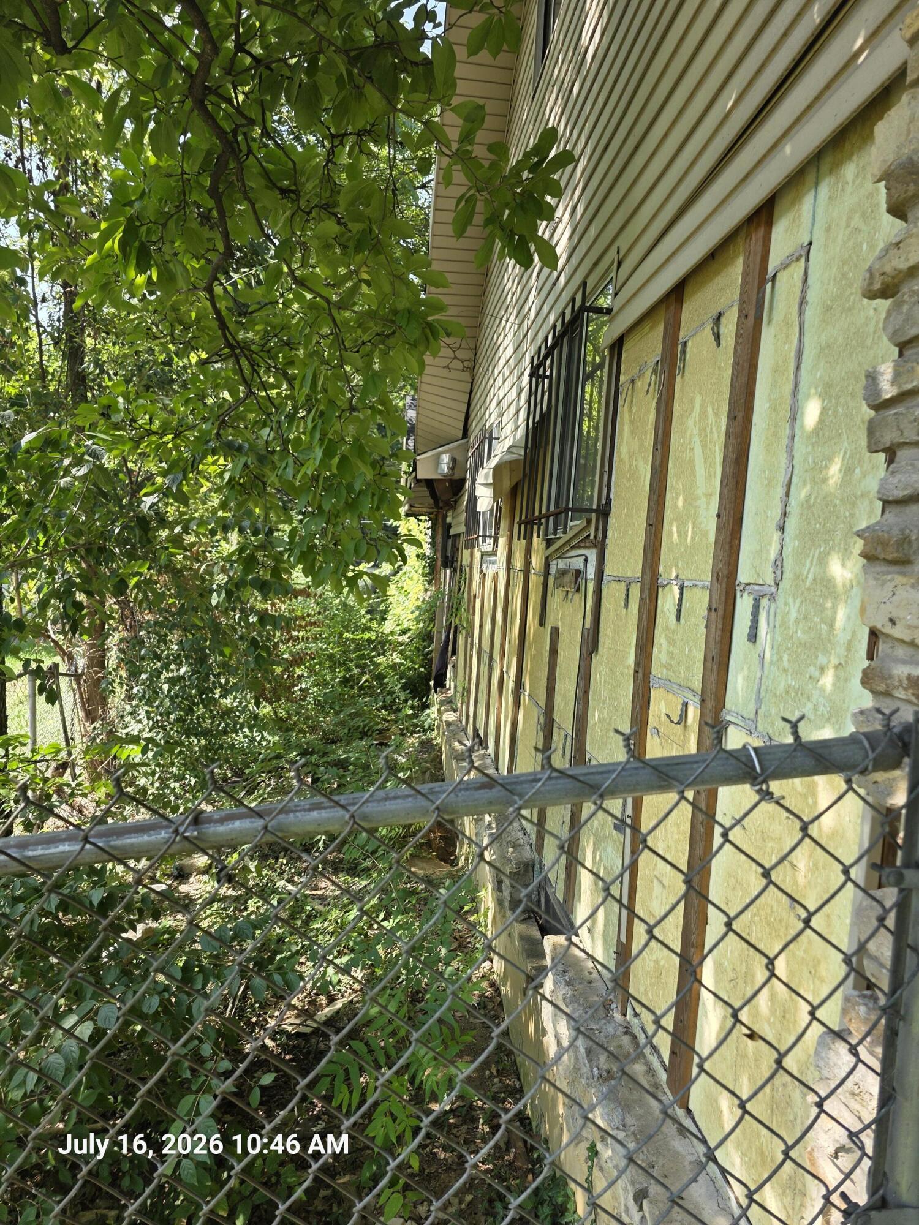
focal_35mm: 23
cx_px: 460
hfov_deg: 58.9
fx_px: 814
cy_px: 612
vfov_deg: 73.9
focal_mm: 6.3
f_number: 1.7
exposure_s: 1/359
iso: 32
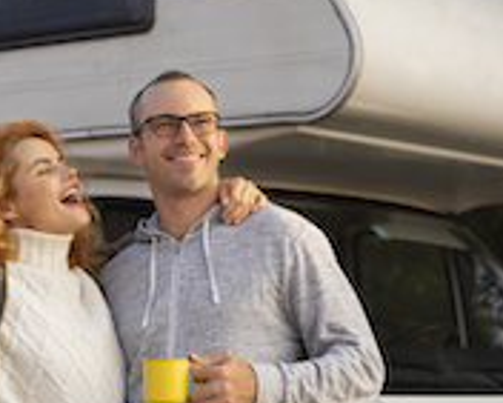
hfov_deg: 15.1
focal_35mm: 127
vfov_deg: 12.1
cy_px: 274
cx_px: 163
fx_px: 1892
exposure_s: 1/1000
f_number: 2.8
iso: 320
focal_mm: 53
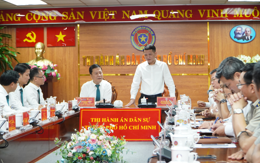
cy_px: 76
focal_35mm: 82
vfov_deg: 16.0
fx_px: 578
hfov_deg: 25.4
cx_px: 130
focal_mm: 53
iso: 1000
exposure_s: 1/80
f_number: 4.5
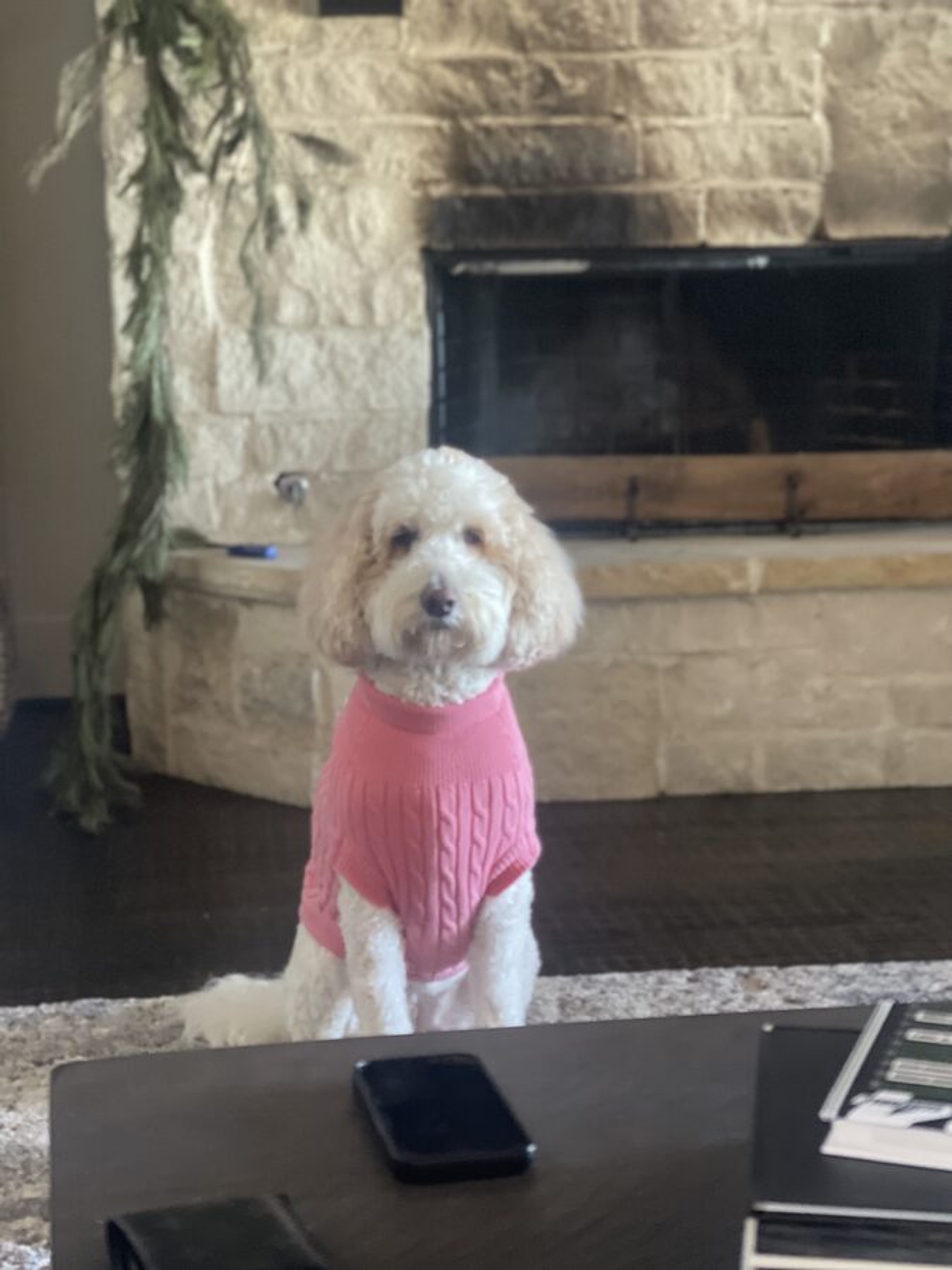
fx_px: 2347
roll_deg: +1.0
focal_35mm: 64
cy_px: 635
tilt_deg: -9.3
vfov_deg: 30.3
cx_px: 476
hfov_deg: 22.9
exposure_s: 1/24
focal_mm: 7.5
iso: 500
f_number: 2.2
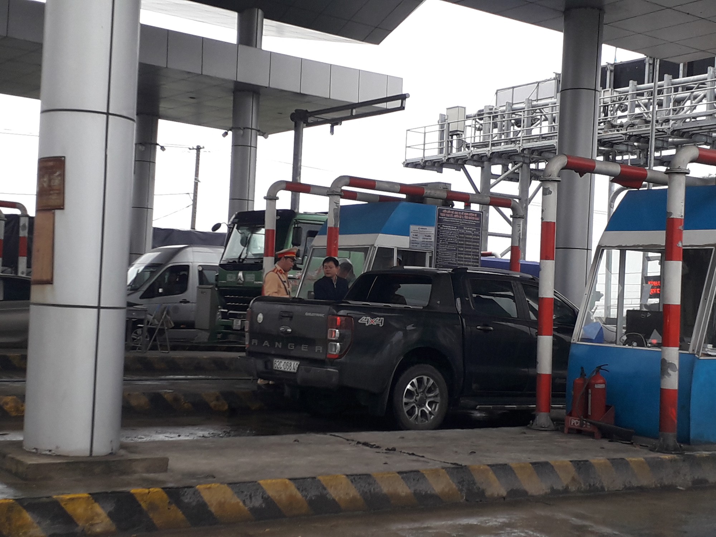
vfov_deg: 51.4
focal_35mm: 27
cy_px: 268
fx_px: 558
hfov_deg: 65.3
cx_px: 358
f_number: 1.9
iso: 40
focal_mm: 3.6
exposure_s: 1/127
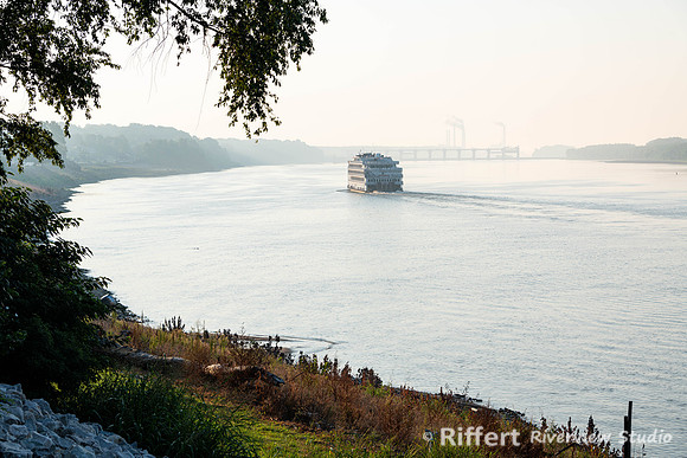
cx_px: 344
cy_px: 229
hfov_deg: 24.5
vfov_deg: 16.5
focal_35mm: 83
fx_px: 1584
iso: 64
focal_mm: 82
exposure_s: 1/160
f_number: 8
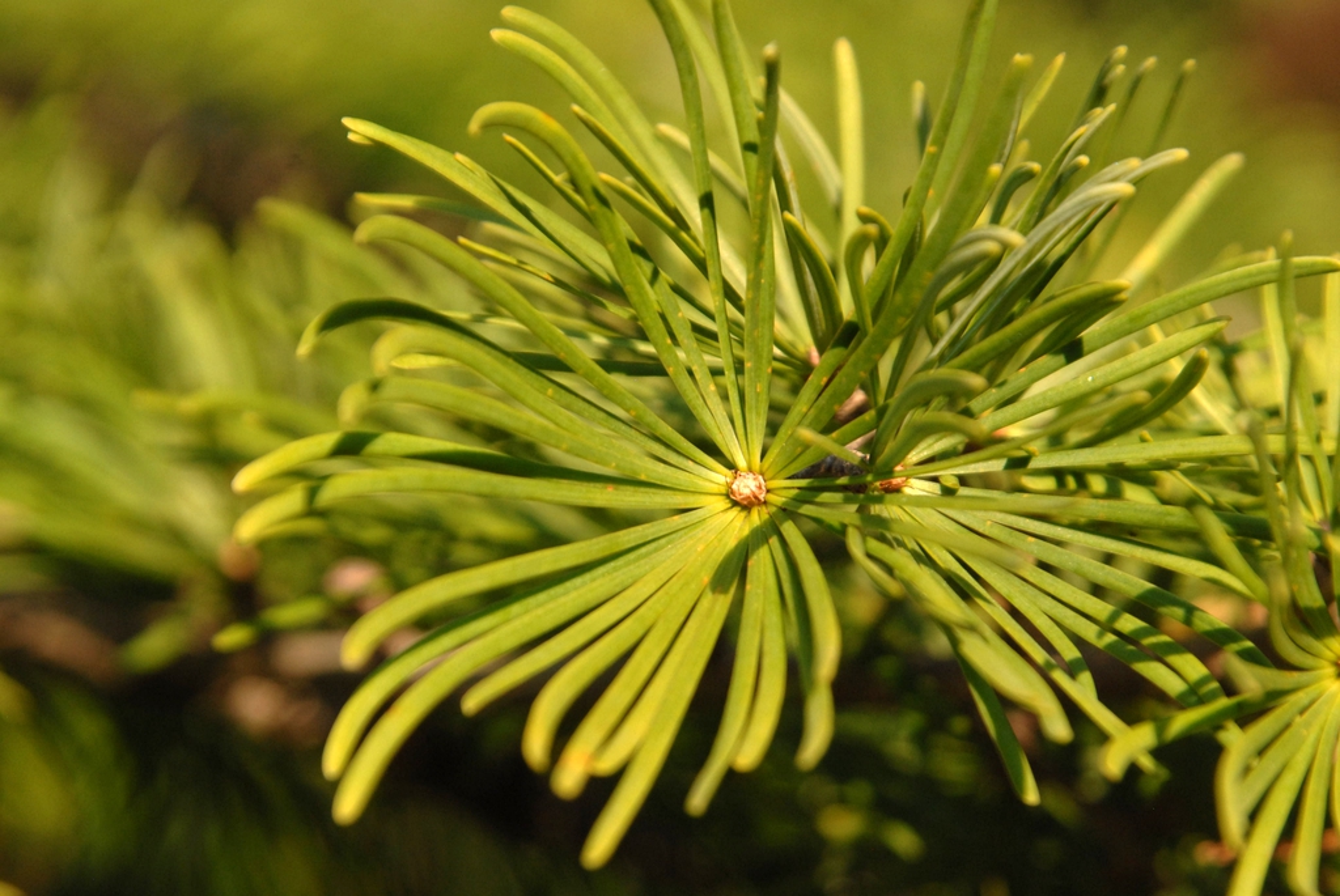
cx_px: 670
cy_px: 448
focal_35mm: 255
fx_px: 9501
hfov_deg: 8.1
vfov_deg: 5.4
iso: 400
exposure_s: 1/250
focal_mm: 170
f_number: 8
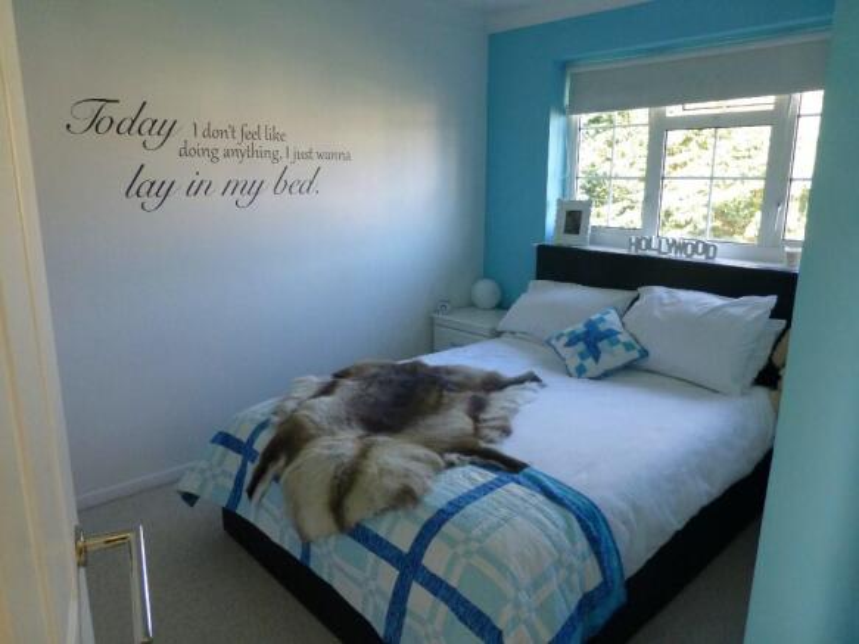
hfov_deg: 71.6
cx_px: 430
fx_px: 595
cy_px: 322
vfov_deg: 56.8
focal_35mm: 24
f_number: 3.3
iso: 320
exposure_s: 1/60
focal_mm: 4.3
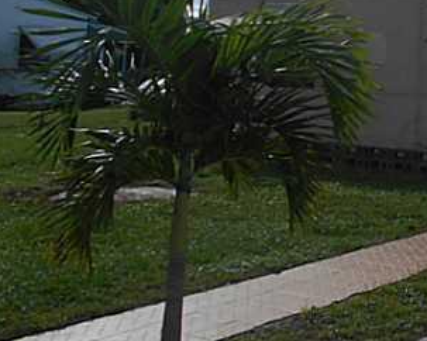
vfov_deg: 21.8
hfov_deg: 24.7
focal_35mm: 67
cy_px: -14
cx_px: 555
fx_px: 846
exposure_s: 1/320
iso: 80
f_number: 8
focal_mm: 4.6
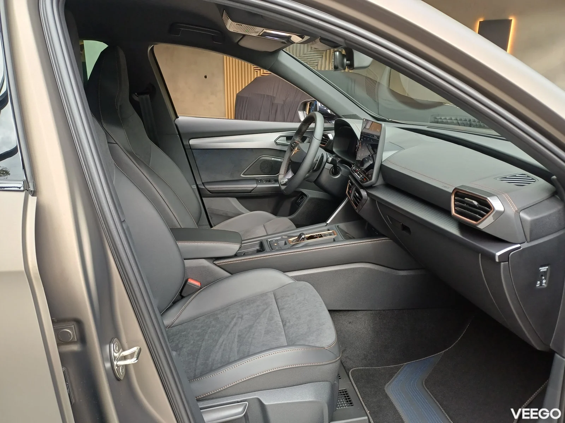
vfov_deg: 54.9
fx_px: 408
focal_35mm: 25
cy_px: 212
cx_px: 282
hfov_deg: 69.4
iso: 100
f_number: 1.8
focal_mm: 4.65
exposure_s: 1/50
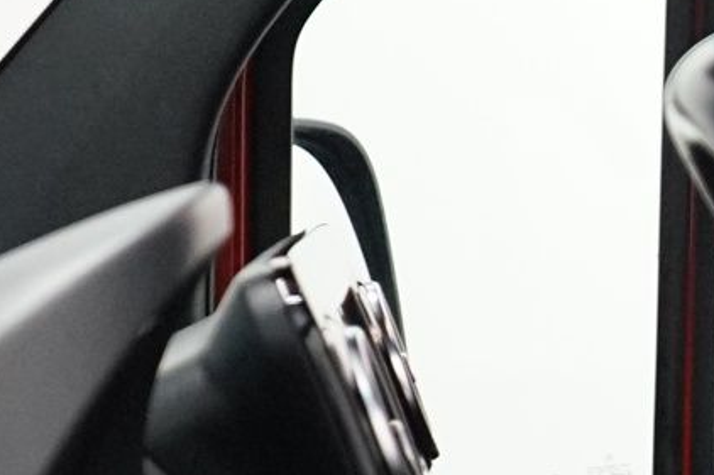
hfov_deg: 10.6
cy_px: 574
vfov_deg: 7.9
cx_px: 1592
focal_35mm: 172
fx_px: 3410
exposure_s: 1/160
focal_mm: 29
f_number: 3.5
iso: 4000
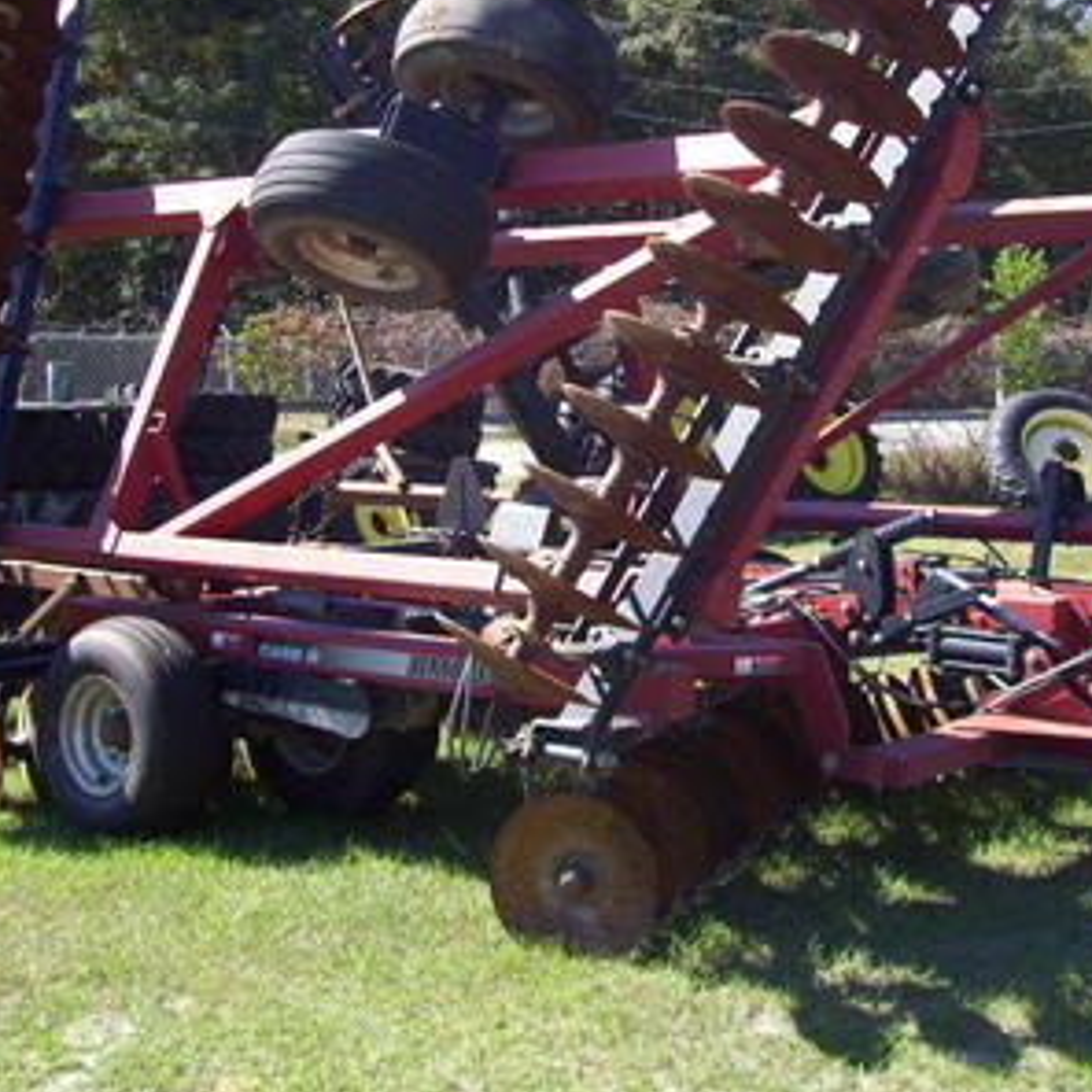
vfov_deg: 32.6
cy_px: 398
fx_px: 1856
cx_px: 612
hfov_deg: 32.8
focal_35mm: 52
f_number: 2.9
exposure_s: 1/320
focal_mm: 5.7
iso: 80
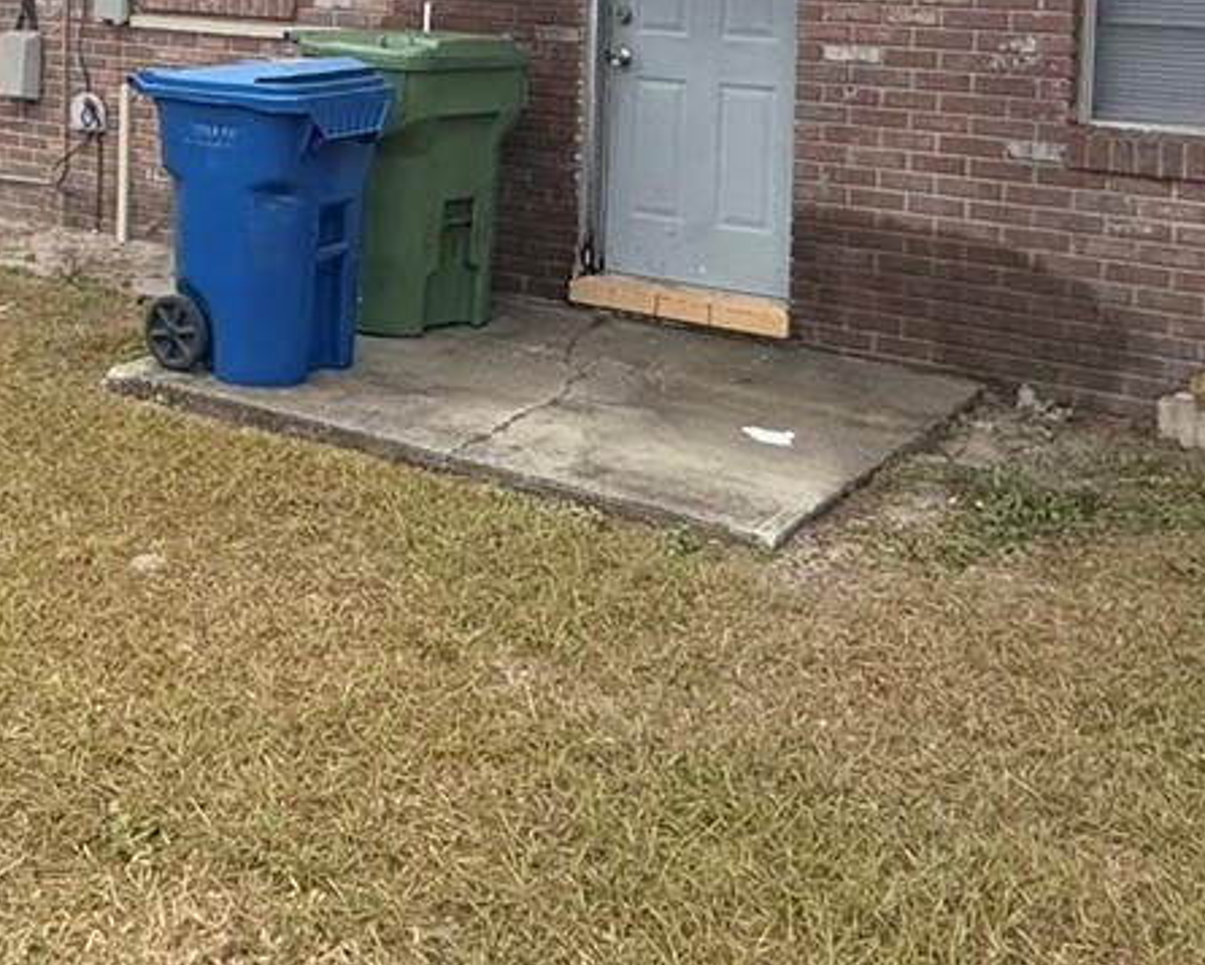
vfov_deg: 28.8
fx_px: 1748
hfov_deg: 37.3
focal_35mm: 49
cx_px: 340
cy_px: -5
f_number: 2.2
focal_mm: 2.22
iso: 40
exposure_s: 1/364
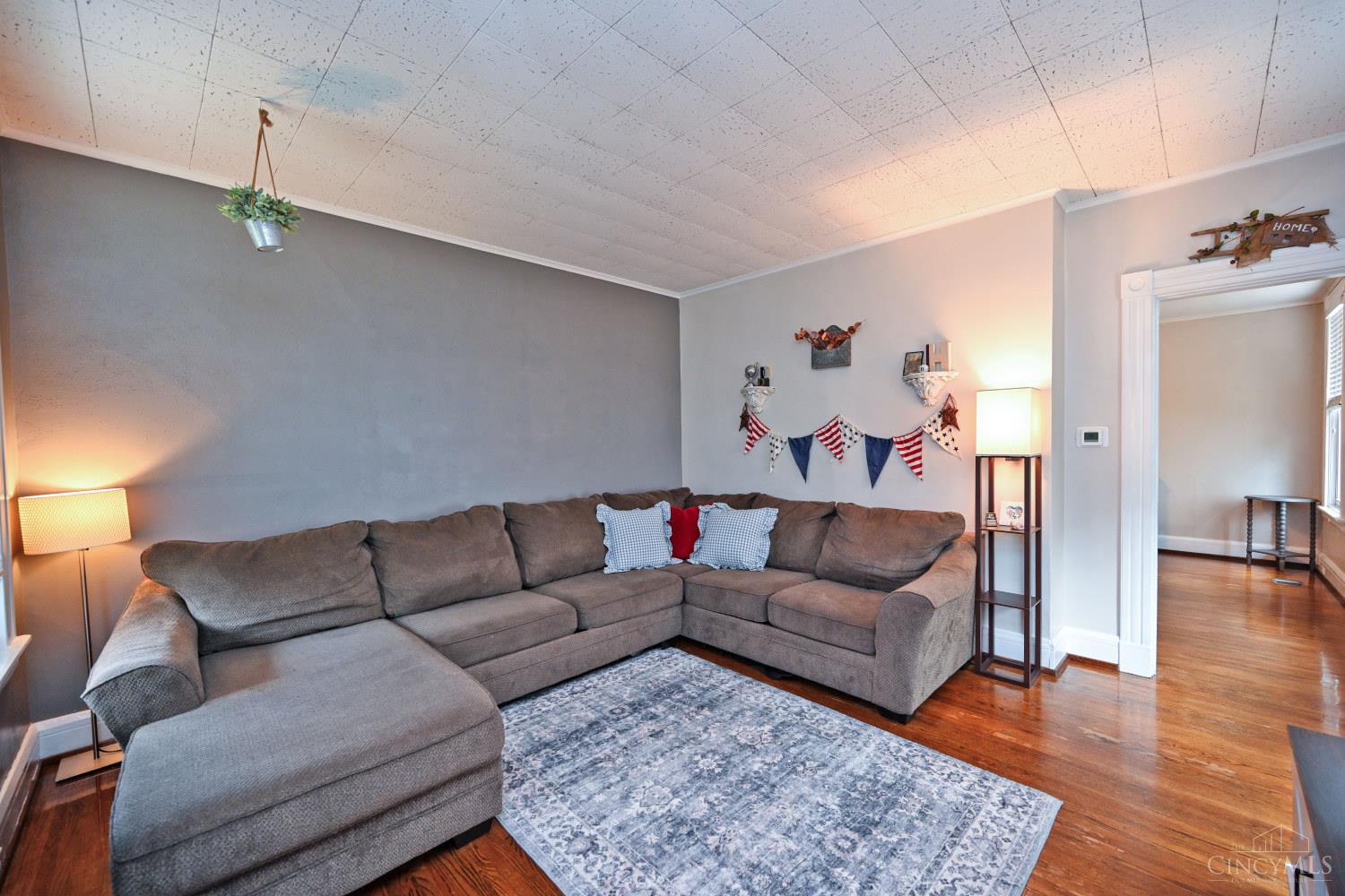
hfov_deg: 104.3
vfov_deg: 81.2
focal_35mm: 14
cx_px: 672
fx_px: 523
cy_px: 448
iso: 800
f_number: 4
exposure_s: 1/60
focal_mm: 14
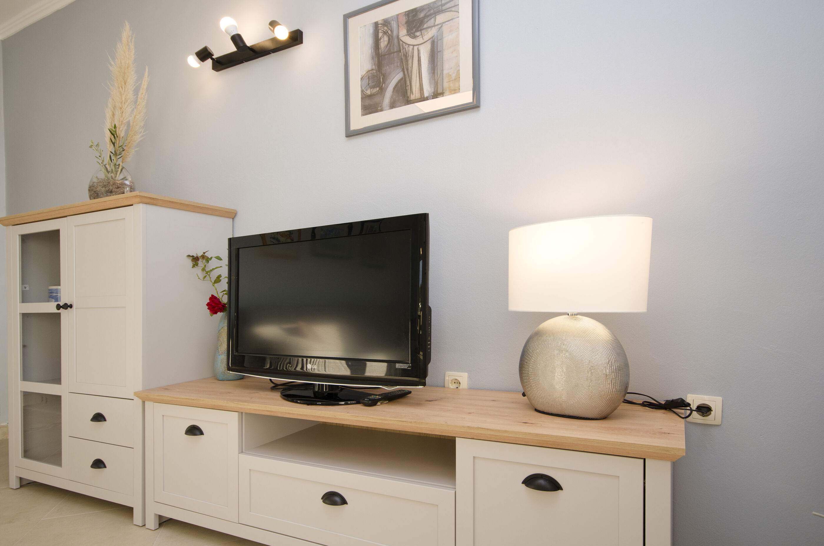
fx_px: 411
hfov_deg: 90.1
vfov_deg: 67.2
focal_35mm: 18
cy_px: 273
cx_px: 412
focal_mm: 12
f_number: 7.1
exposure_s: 1/30
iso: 100
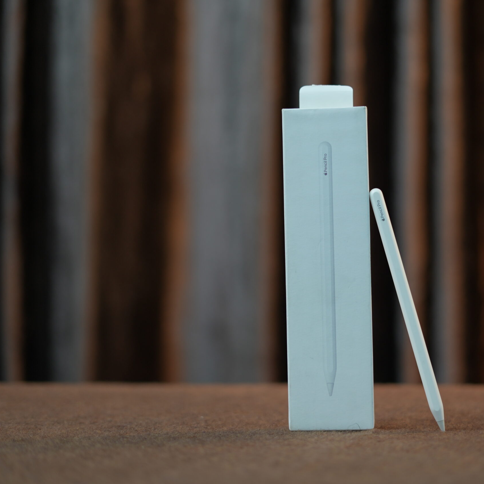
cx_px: 329
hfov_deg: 26.7
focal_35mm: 64
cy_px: 243
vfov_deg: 26.9
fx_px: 1012
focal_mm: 50
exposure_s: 1/100
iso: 320
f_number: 2
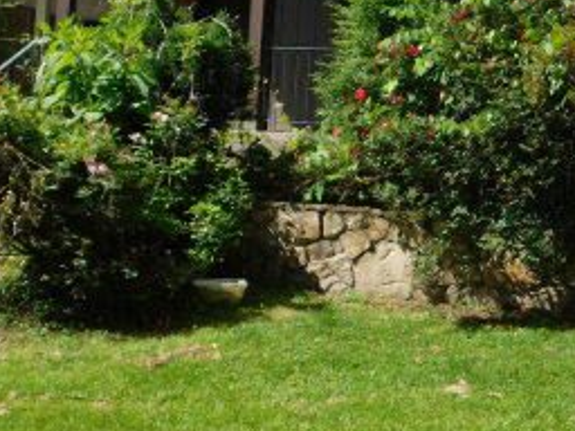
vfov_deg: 24.3
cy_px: 135
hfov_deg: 31.6
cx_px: 435
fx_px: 997
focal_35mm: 60
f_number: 3
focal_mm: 4
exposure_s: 1/1000
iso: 125
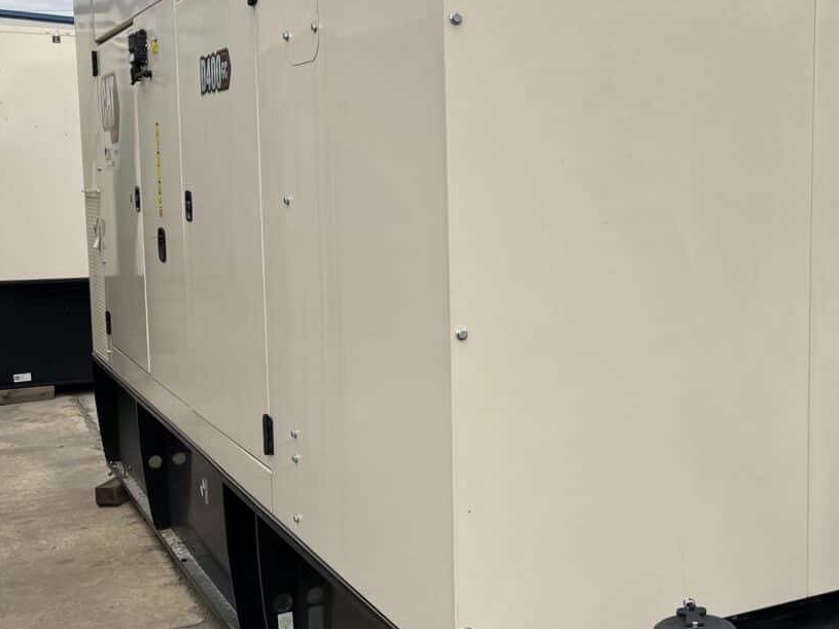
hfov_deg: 37.8
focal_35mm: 49
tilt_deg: -6.6
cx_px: 640
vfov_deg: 29.7
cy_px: 290
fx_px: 1187
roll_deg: +1.1
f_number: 1.6
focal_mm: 5.1
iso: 50
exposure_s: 1/1252
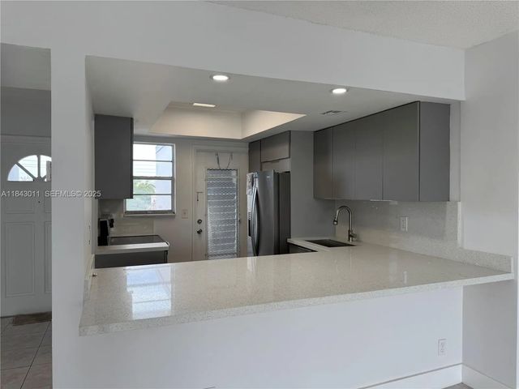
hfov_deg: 71.6
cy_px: 194
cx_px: 260
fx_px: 360
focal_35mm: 24
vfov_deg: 56.8
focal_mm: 6.76
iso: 80
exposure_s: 1/227
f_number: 1.78
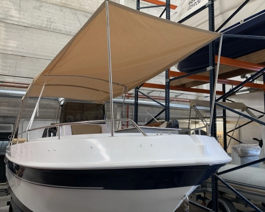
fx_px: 235
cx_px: 141
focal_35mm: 30
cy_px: 99
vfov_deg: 48.5
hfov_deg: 58.7
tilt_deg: +6.7
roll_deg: +0.0
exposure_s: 1/110
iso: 100
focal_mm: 4.25
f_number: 1.8
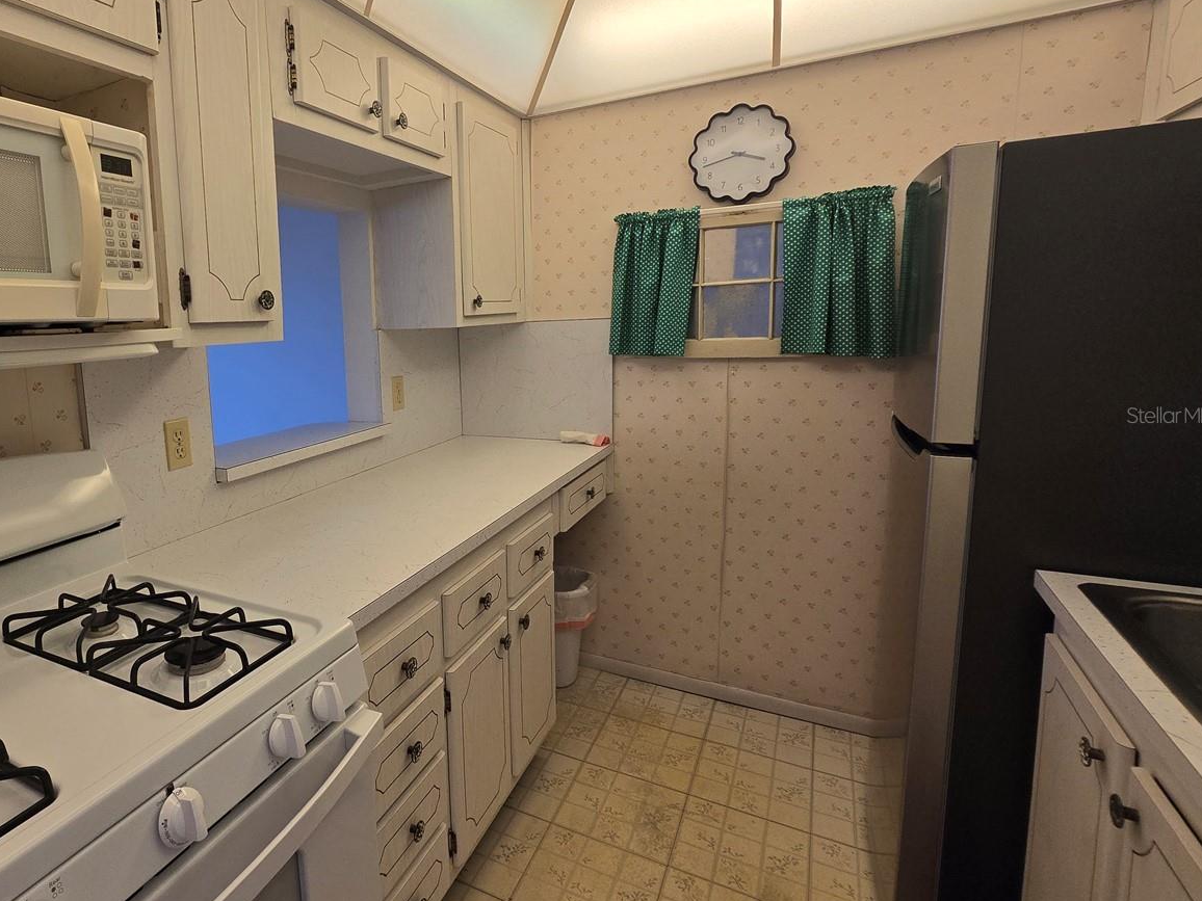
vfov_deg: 71.5
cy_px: 415
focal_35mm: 18
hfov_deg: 84.5
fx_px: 625
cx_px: 393
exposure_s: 1/120
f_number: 2.2
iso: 80
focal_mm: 2.2
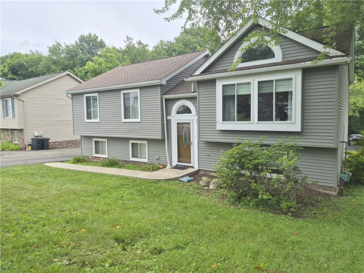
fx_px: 242
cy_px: 136
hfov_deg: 73.9
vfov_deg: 58.9
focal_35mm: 23
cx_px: 182
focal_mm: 5.4
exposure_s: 1/4624
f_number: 1.8
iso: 80
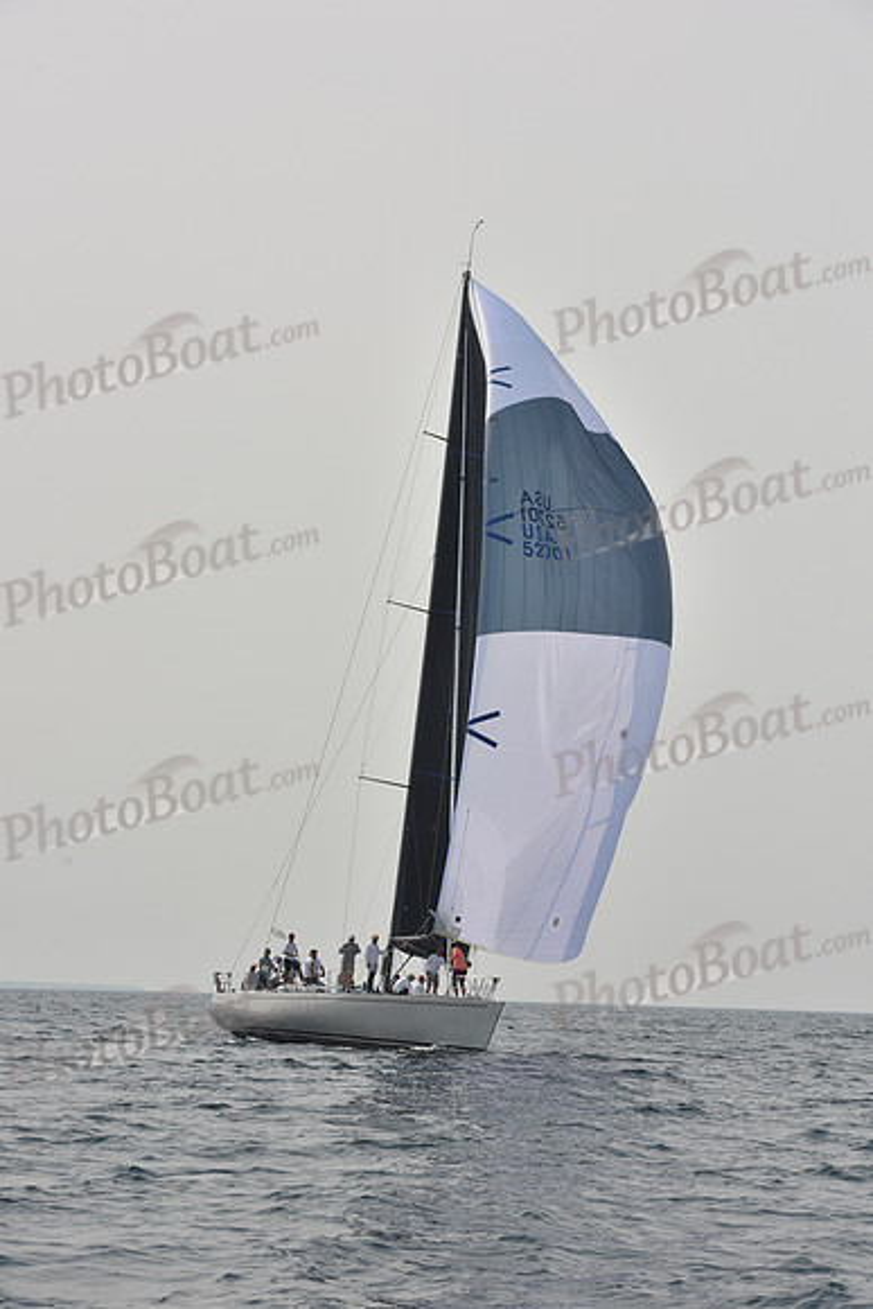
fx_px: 3635
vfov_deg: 20.4
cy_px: 654
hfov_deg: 13.7
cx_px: 436
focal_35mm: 100
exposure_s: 1/1250
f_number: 9
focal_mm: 100
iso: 250
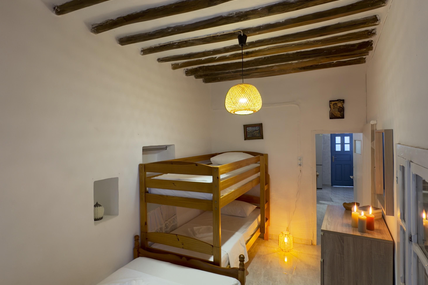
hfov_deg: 84.0
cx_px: 218
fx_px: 238
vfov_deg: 61.9
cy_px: 141
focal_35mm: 20
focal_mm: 2.22
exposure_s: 1/50
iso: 640
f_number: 2.2
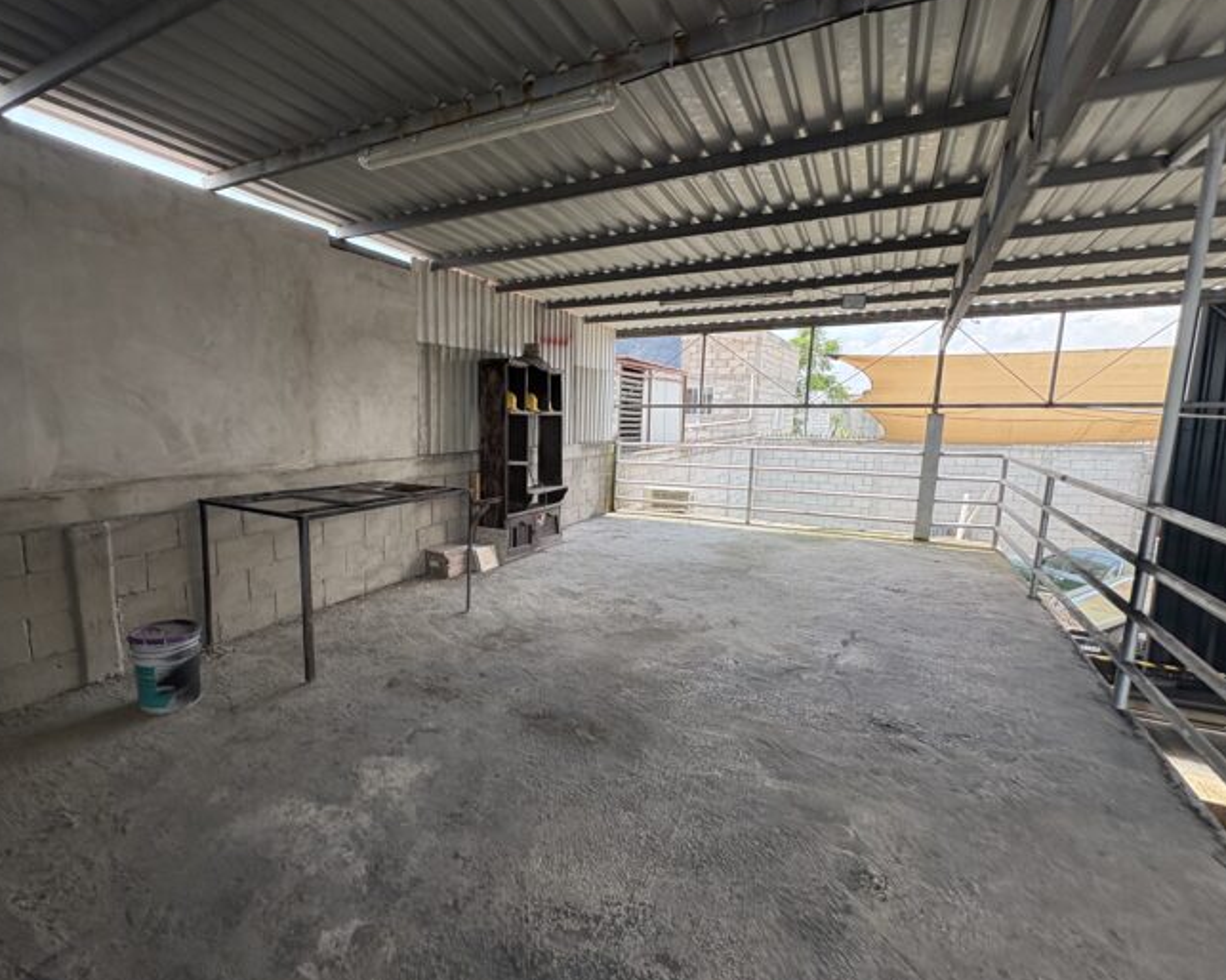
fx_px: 617
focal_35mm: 17
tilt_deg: -7.8
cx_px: 492
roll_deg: -0.1
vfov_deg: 76.9
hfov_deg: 88.5
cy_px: 513
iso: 64
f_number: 2.2
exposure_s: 1/210
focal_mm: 2.22
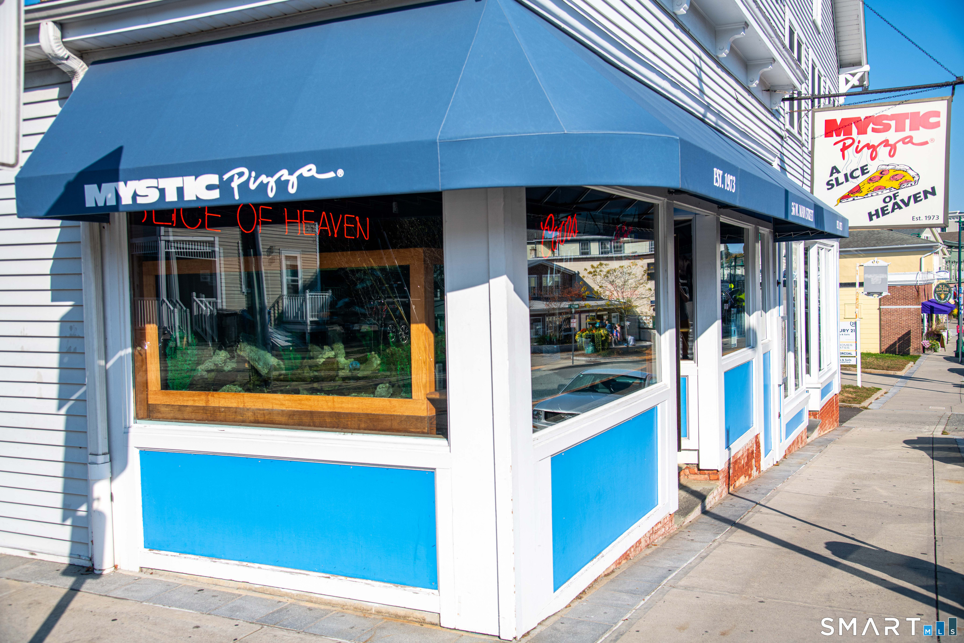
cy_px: 322
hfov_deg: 55.8
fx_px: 910
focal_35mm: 34
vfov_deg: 38.9
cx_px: 482
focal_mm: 34
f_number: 5.6
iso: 100
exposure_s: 1/640
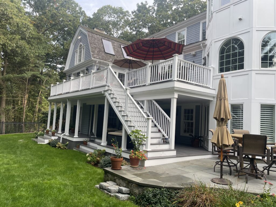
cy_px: 104
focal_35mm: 26
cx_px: 138
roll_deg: -3.2
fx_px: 207
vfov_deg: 53.1
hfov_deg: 67.3
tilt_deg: +4.8
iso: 32
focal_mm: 4.2
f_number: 1.6
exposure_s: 1/336
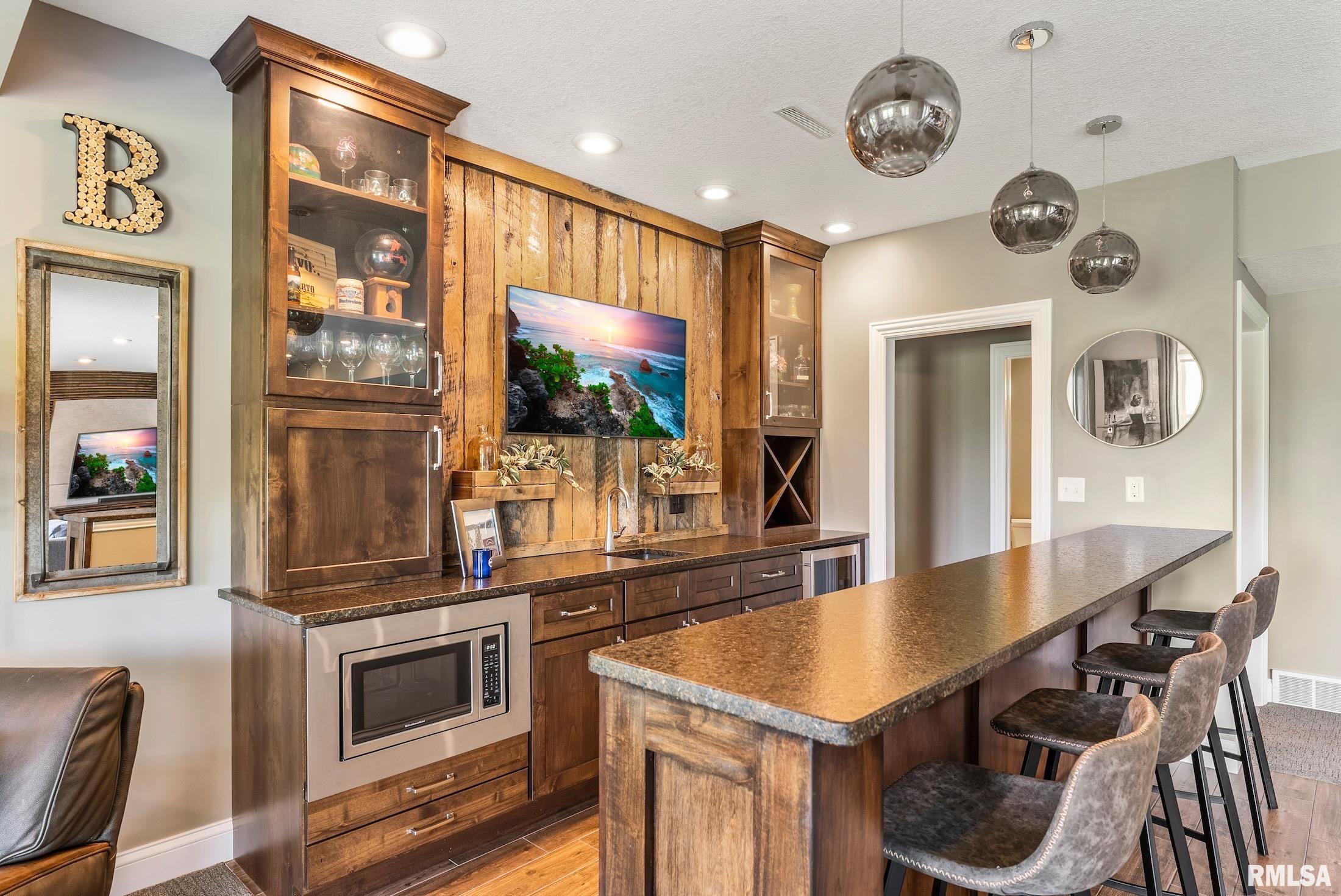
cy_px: 448
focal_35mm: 20
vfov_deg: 62.8
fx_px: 734
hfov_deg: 84.8
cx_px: 670
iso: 100
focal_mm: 19.7
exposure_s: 3.2
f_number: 7.1
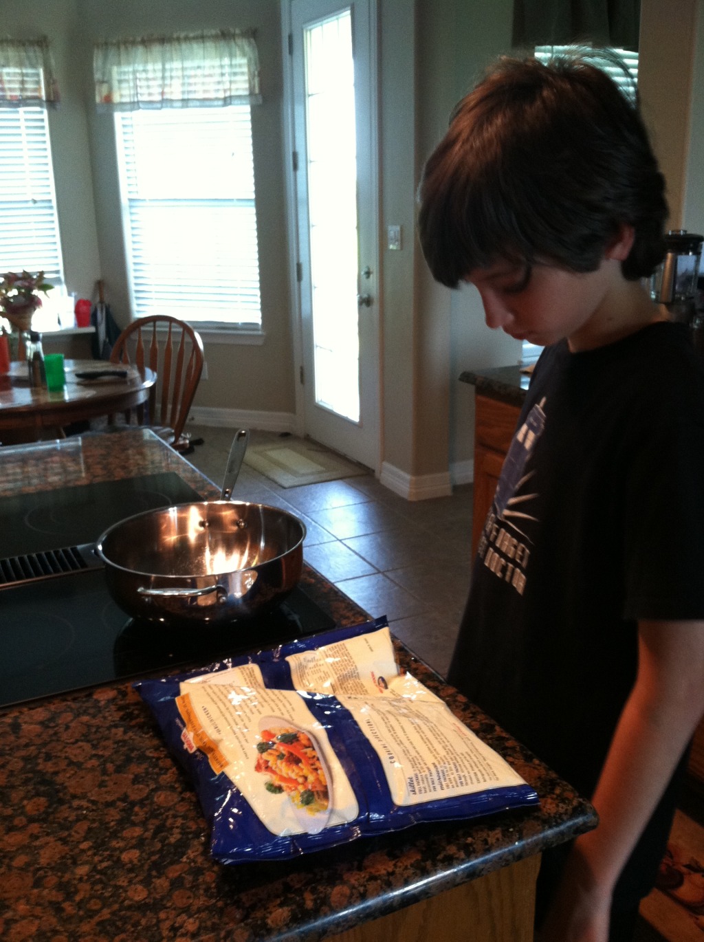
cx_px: 352
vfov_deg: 52.7
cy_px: 471
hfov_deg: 40.6
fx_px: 951
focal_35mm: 35
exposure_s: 1/15
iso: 160
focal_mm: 3.85
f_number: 2.8
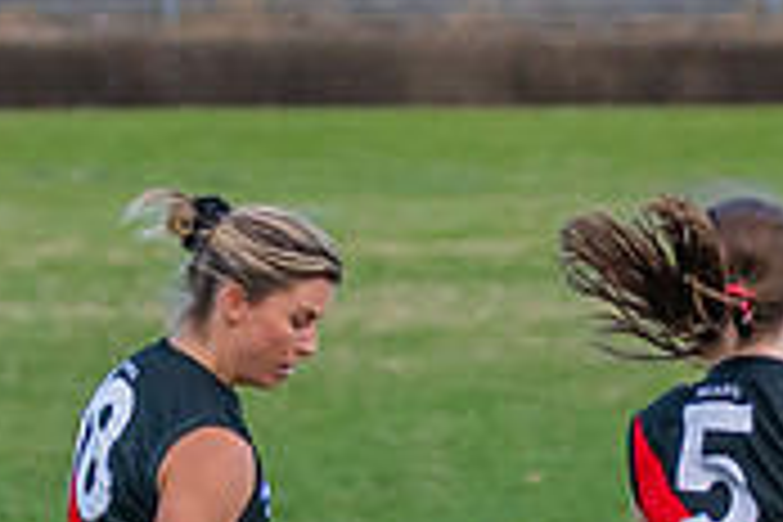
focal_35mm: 1570
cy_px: 733
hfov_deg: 1.3
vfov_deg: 0.9
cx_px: 463
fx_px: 34145
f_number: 4.5
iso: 800
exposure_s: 1/1250
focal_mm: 195
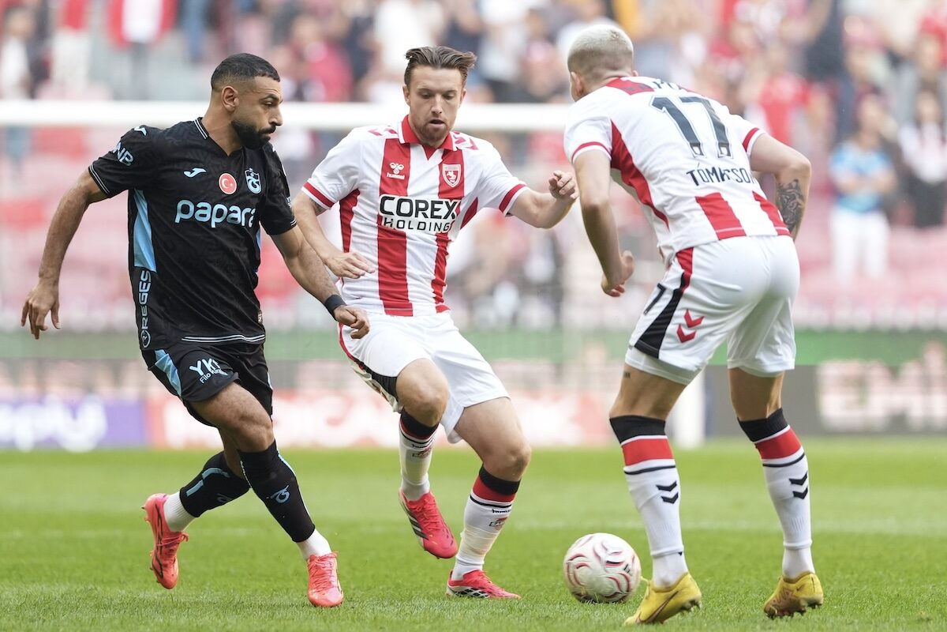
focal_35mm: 450
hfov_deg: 4.6
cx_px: 474
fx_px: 11837
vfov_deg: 3.1
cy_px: 316
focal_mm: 300
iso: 1600
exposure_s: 1/1250
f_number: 2.8
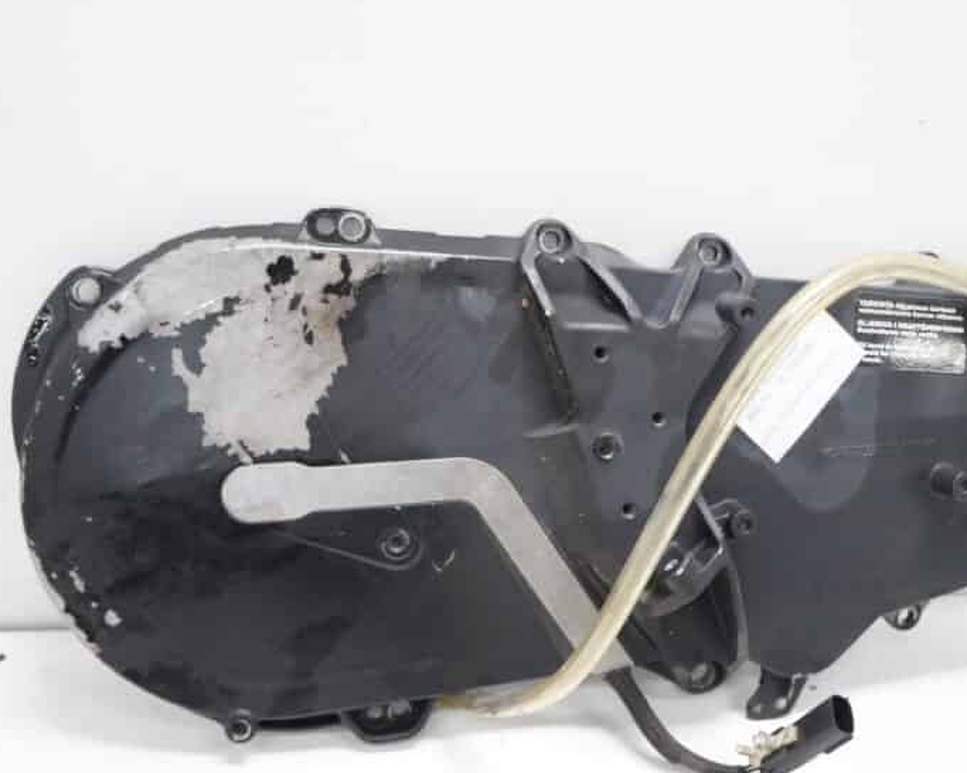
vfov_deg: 39.1
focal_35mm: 38
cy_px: 442
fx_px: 1087
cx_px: 579
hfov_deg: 47.7
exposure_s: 1/60
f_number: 5
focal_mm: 18
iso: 800
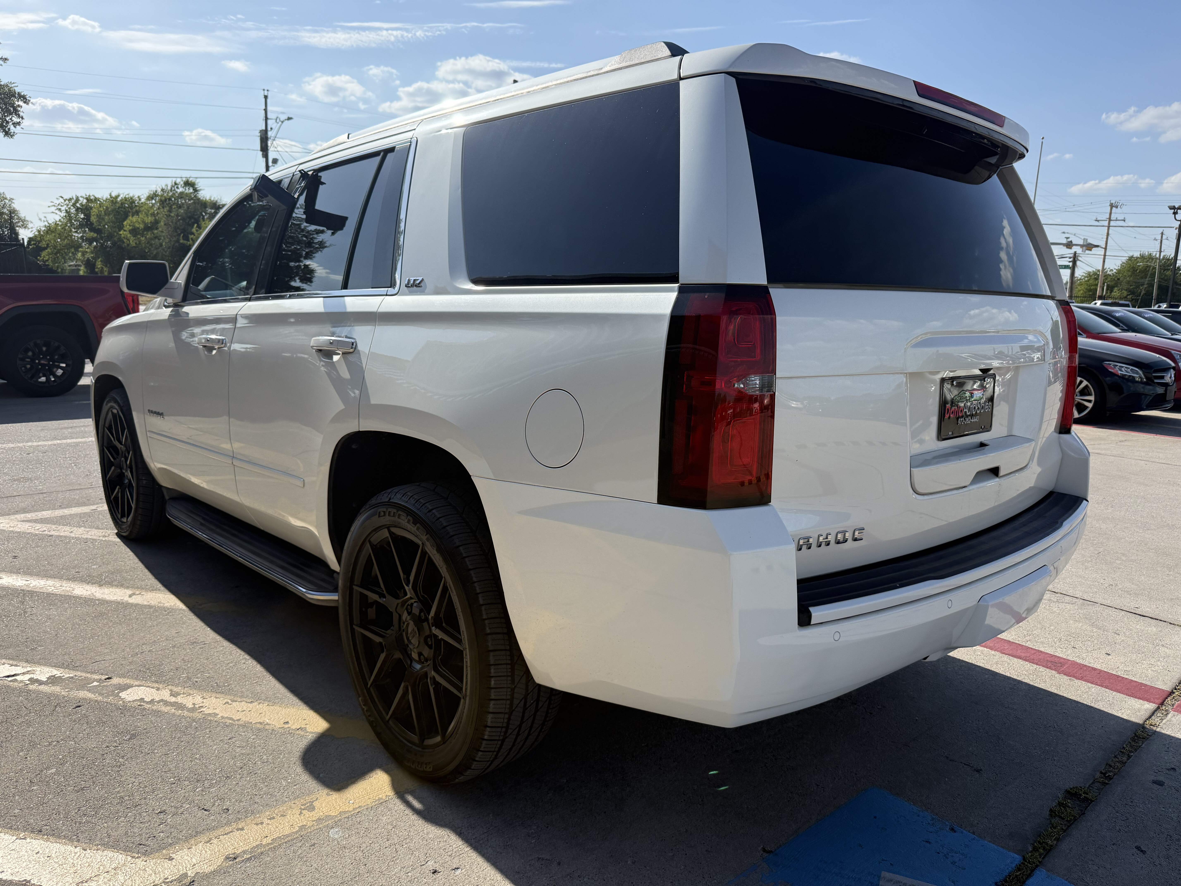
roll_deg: -2.4
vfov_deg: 56.8
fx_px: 819
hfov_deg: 71.6
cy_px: 443
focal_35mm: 24
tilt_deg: -9.8
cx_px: 590
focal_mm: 6.76
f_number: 1.78
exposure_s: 1/6711
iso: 125
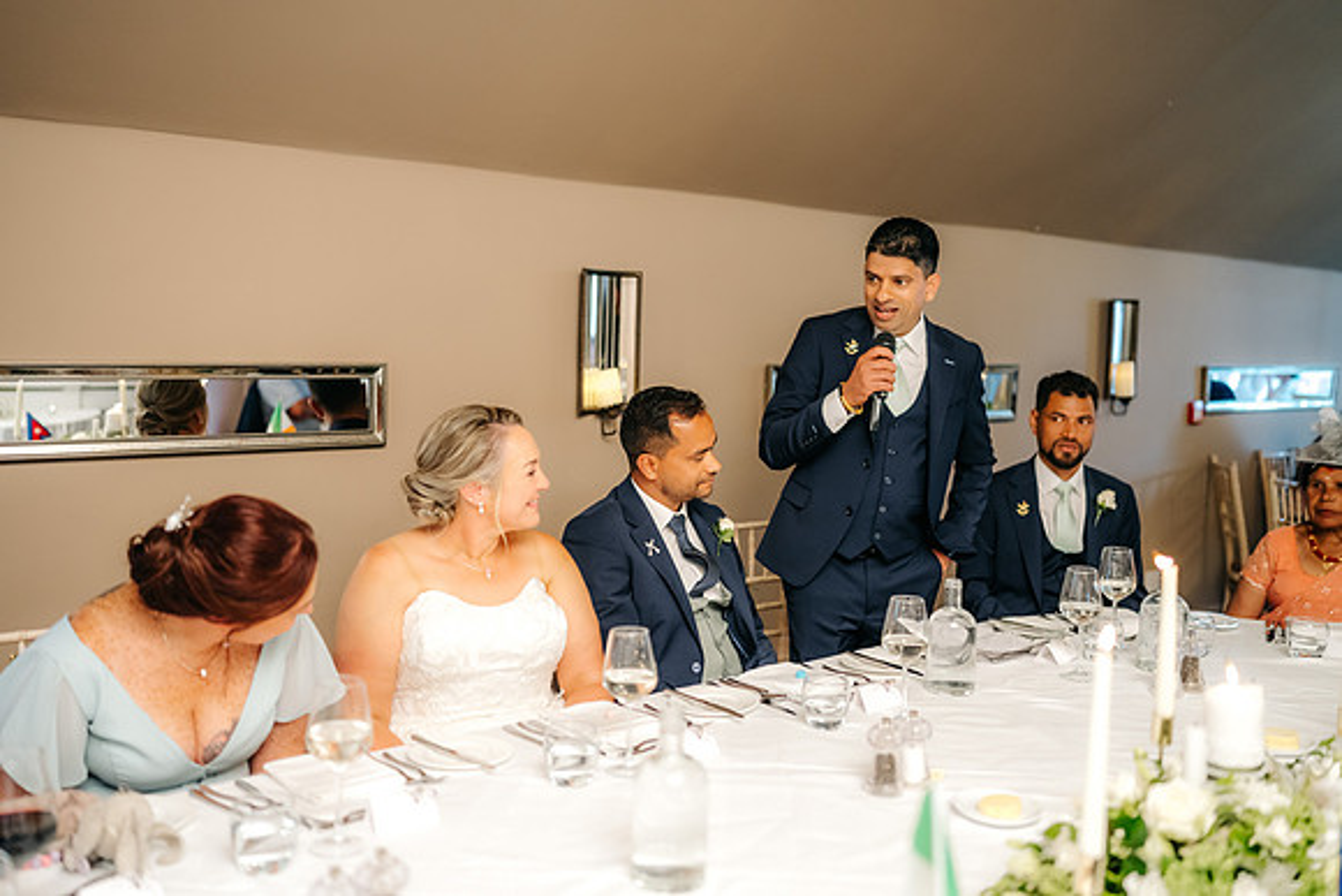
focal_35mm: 35
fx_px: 1305
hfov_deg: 54.4
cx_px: 671
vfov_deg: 37.9
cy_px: 448
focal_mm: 35
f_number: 1.4
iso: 1000
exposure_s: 1/200
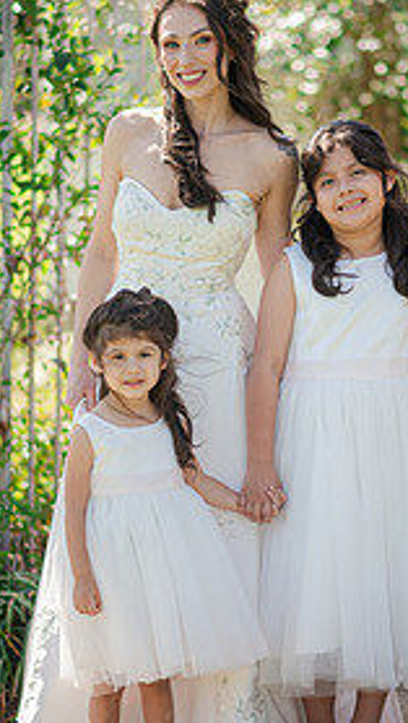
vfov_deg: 14.9
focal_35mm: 144
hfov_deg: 8.4
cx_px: 288
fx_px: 2761
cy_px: 294
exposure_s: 1/4000
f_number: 1.8
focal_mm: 85
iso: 200
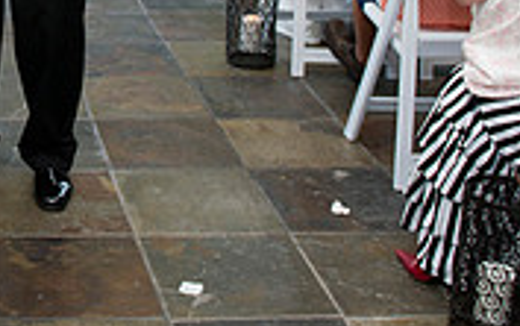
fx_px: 1135
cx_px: -73
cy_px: -100
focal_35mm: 80
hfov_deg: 23.9
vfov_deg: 15.5
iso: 800
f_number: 4
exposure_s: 1/125
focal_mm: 24
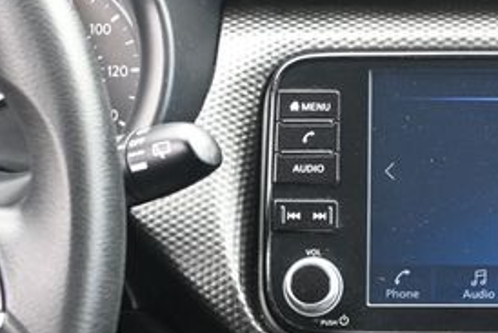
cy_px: 251
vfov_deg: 11.5
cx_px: 518
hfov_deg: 16.8
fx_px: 1647
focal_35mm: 119
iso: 2000
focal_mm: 34
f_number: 5
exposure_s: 1/125
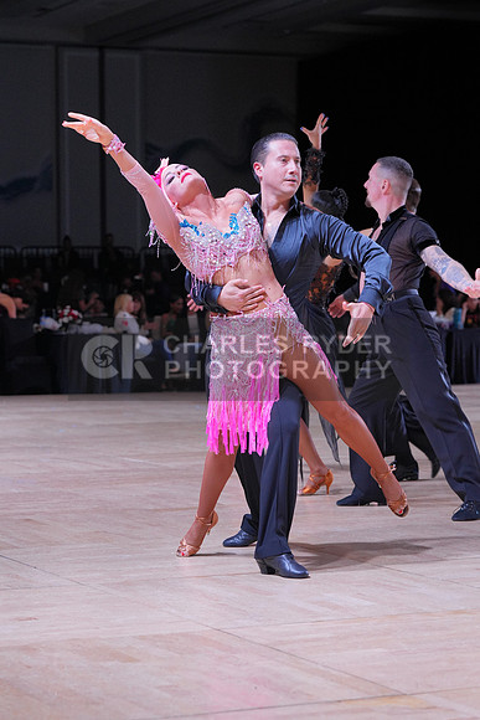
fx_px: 1959
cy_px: 360
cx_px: 240
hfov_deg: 14.0
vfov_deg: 20.8
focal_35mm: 98
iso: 2000
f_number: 5.6
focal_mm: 98
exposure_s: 1/400
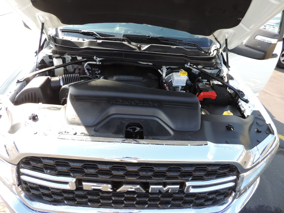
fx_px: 197
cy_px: 106
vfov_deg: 56.8
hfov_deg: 71.6
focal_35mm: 24
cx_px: 142
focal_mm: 4.3
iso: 80
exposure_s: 1/125
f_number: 3
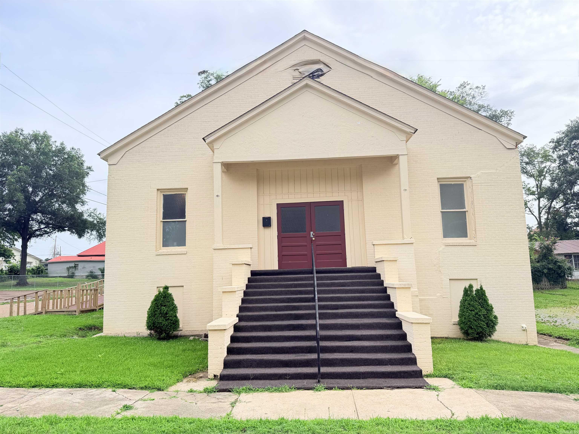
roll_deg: +3.0
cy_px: 217
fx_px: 401
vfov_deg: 56.8
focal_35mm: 24
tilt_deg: +8.7
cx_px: 290
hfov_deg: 71.6
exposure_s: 1/772
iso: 100
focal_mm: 6.76
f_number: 1.78
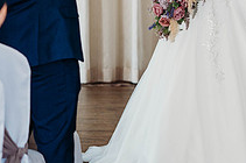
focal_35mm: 272
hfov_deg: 7.5
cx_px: 308
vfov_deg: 5.0
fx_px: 1856
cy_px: 27
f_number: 2.5
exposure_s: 1/200
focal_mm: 85
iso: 450
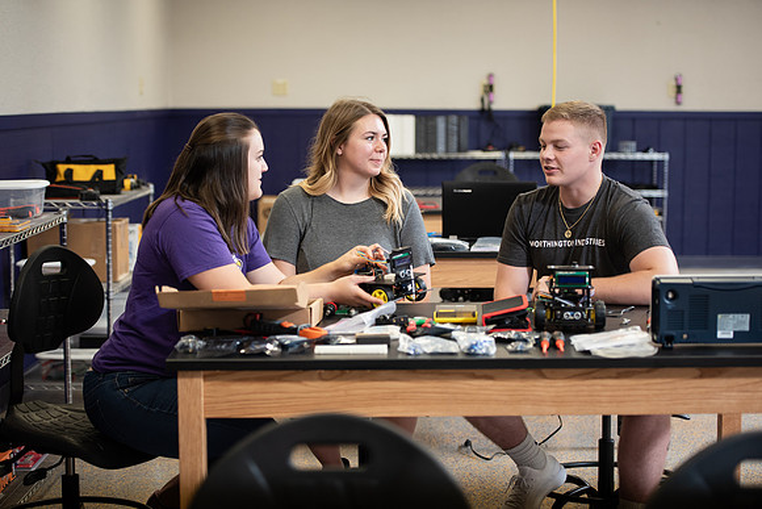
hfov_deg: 27.0
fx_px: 1588
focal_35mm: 75
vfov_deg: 18.2
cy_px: 254
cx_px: 381
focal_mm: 75
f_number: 3.2
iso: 800
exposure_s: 1/250
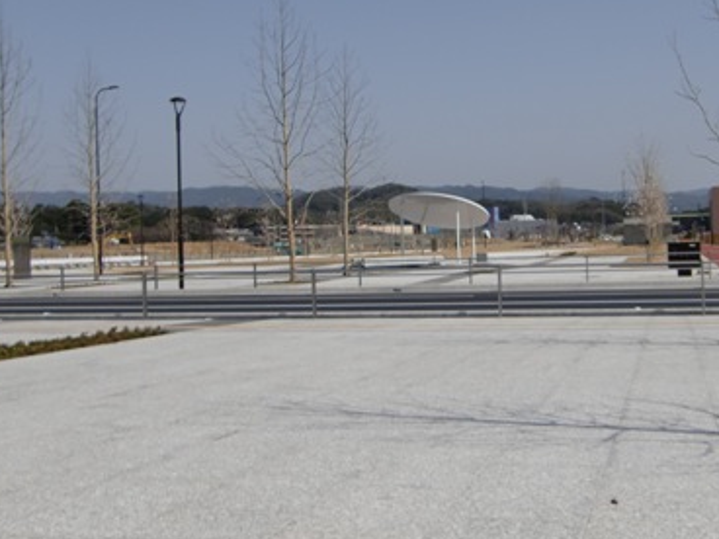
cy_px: 257
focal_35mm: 52
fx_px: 1080
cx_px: 412
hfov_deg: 36.7
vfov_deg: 28.0
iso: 64
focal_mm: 5.8
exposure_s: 1/400
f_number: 7.2
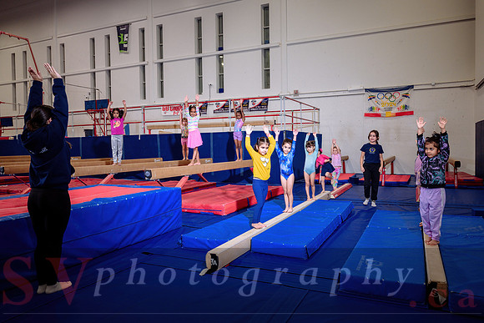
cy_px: 155
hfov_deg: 67.5
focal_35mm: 27
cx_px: 247
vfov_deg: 48.0
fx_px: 362
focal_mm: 24
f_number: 3.5
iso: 800
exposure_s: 1/250
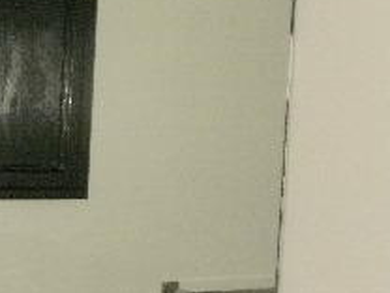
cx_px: -15
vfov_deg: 12.6
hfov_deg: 16.4
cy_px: 212
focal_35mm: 117
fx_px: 1318
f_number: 3.1
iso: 400
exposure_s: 1/250
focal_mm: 6.3
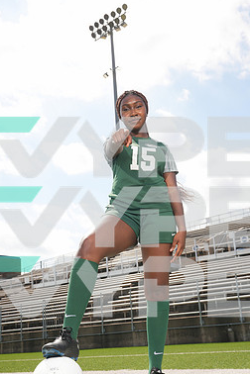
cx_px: 129
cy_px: 218
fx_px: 458
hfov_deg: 30.5
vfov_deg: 44.3
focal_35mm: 44
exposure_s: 1/200
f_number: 9
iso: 125
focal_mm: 37
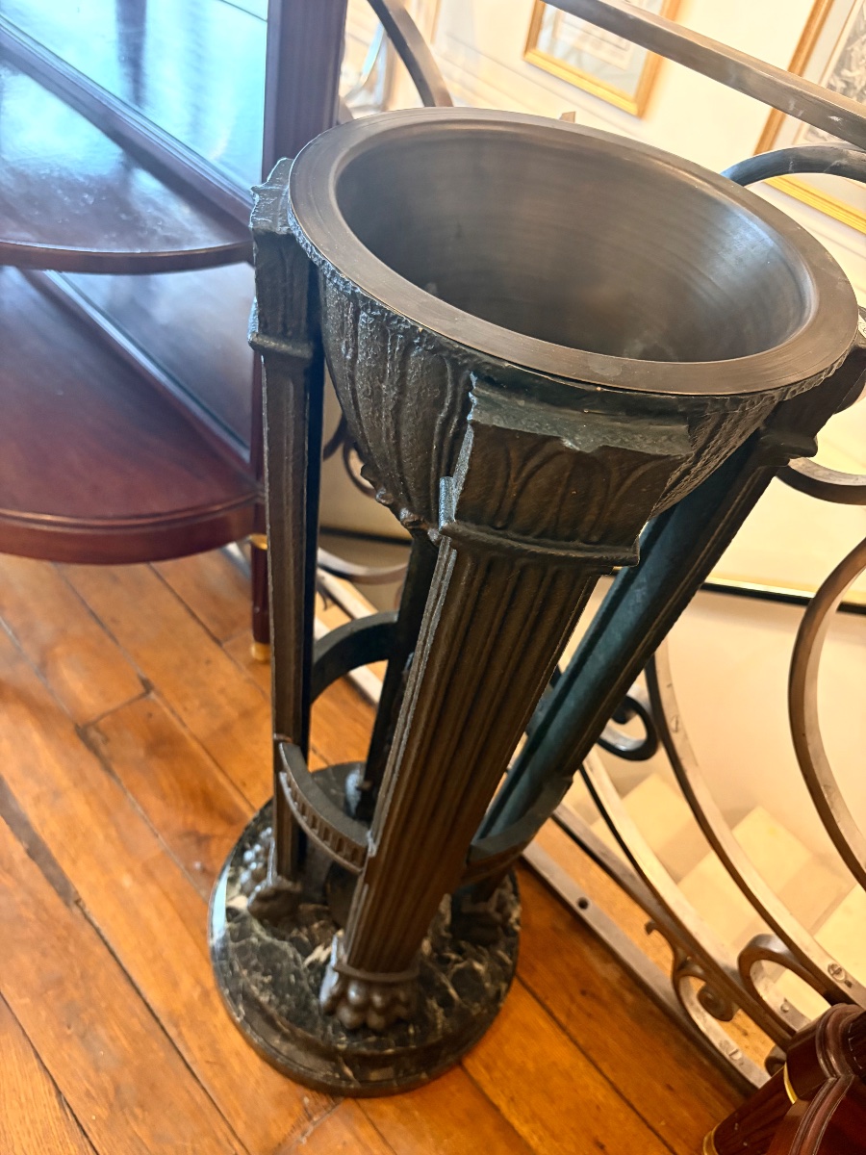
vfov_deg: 67.3
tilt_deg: -45.0
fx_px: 867
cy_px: 578
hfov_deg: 53.1
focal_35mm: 26
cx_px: 433
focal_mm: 5.96
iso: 400
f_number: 1.6
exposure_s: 1/33
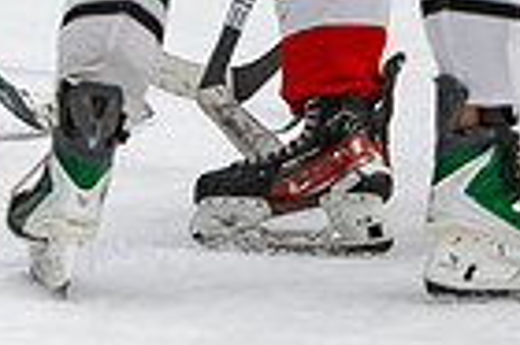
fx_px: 10445
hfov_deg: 2.8
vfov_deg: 1.9
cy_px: -271
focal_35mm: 724
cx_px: -378
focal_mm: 150
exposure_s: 1/640
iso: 2000
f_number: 3.2
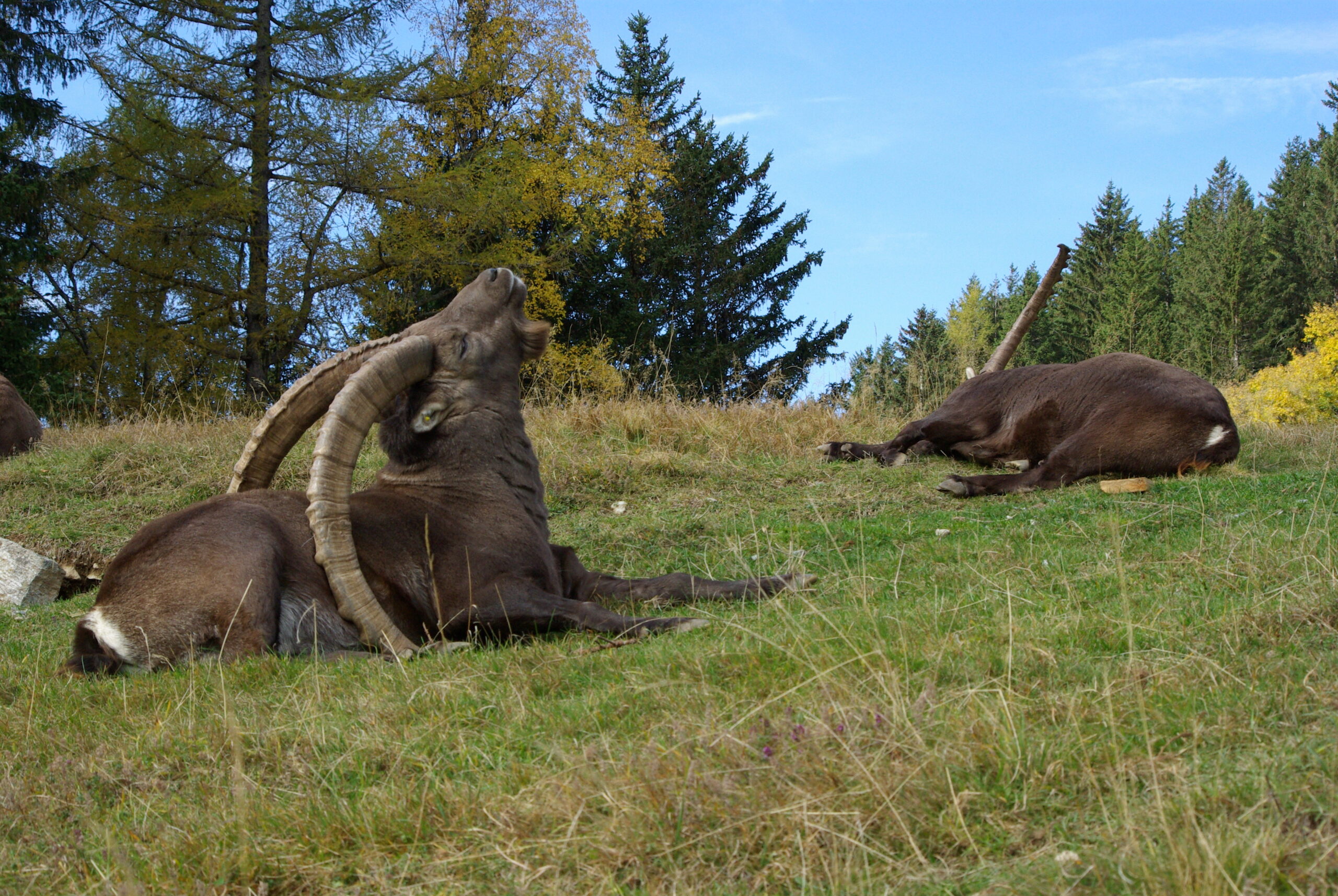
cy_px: 448
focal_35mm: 94
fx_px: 3498
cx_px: 669
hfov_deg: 21.7
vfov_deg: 14.6
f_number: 16
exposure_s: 1/90
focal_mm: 62.5
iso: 400
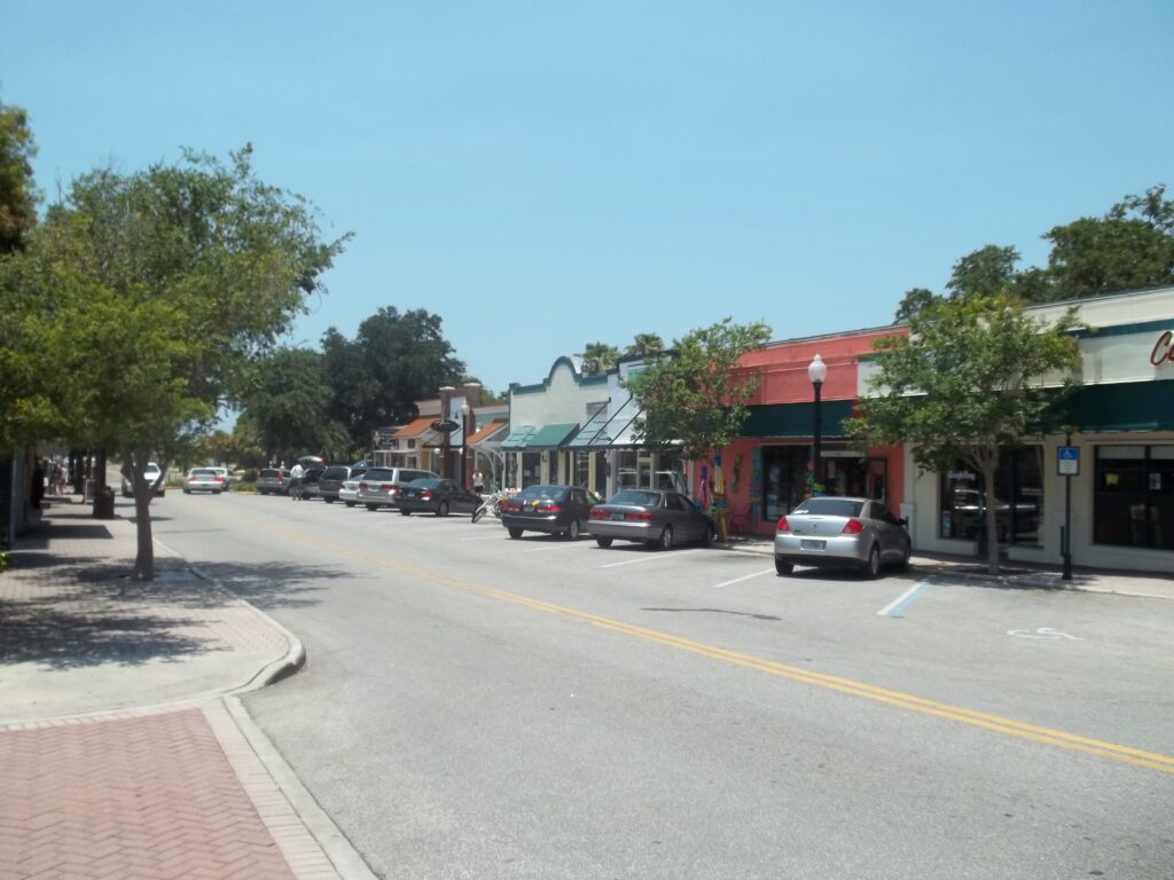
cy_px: 440
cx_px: 587
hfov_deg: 55.4
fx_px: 1119
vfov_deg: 42.9
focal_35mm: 33
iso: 64
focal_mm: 5.9
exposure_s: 1/200
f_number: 8
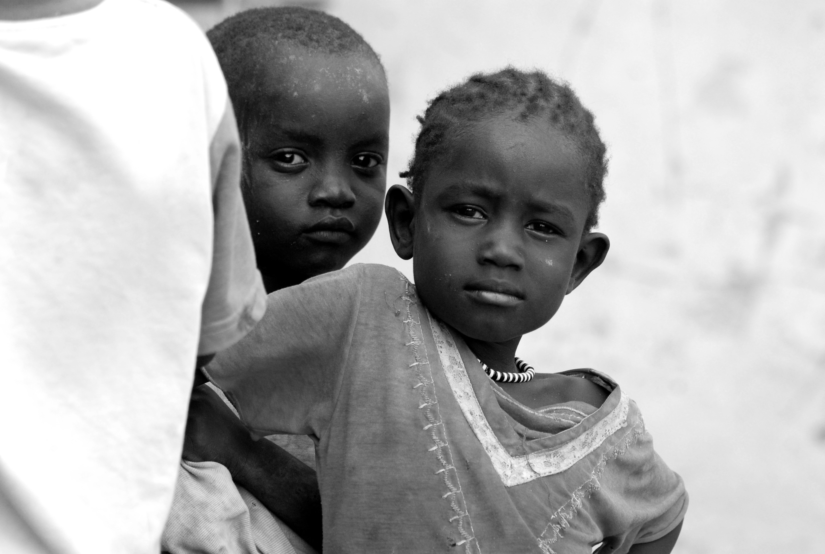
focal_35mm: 165
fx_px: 3789
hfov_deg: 12.4
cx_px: 412
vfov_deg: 8.4
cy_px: 277
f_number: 5.6
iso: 400
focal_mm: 110
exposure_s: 1/500
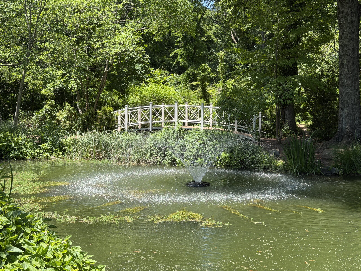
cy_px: 136
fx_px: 501
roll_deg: +0.2
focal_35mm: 48
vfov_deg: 30.3
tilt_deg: -3.5
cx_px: 180
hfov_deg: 39.7
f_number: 1.78
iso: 80
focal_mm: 6.76
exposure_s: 1/1484
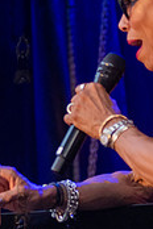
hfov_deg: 4.3
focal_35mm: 320
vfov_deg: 6.4
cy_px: 225
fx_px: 2040
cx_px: -19
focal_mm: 80
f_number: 4
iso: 2500
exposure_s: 1/1000
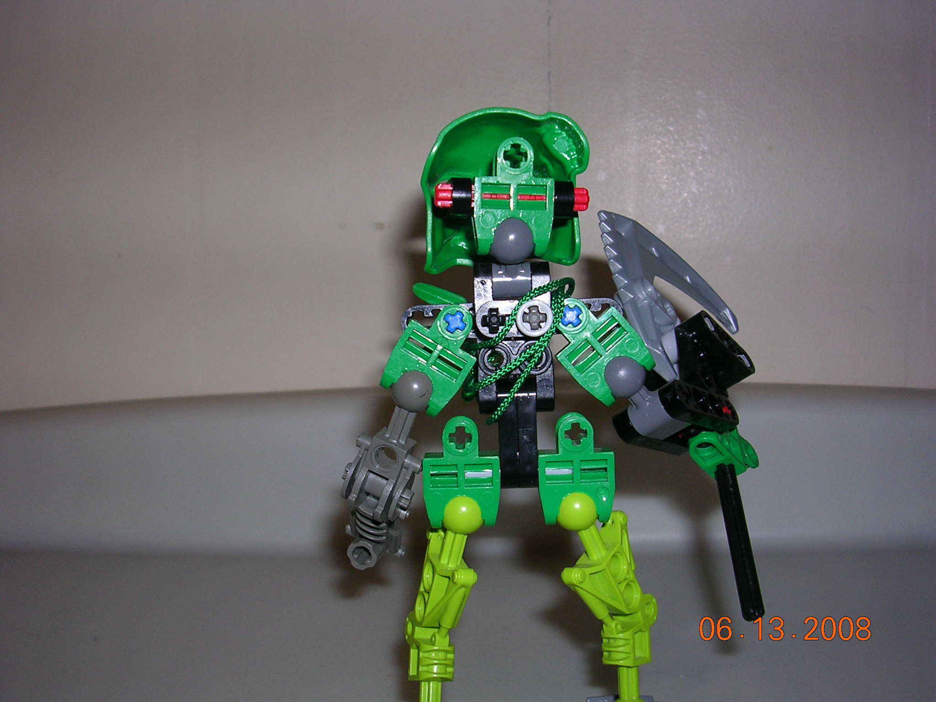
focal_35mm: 38
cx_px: 468
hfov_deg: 49.0
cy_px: 351
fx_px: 1028
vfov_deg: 37.7
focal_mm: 5.8
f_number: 2.8
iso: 50
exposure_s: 1/60.1
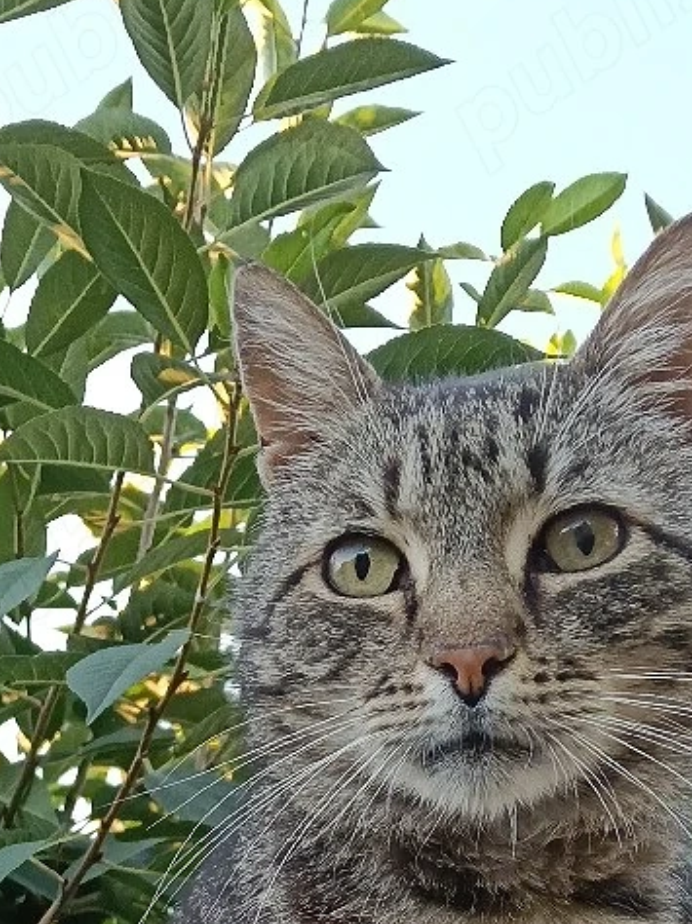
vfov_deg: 23.6
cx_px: 288
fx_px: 2028
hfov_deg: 19.4
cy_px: 1083
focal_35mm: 76
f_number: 1.8
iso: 100
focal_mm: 3.98
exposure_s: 1/100
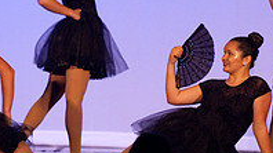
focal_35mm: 414
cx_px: 153
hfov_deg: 5.2
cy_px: 6
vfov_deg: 2.9
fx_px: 2994
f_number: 2.8
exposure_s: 1/200
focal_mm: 135
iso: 3200
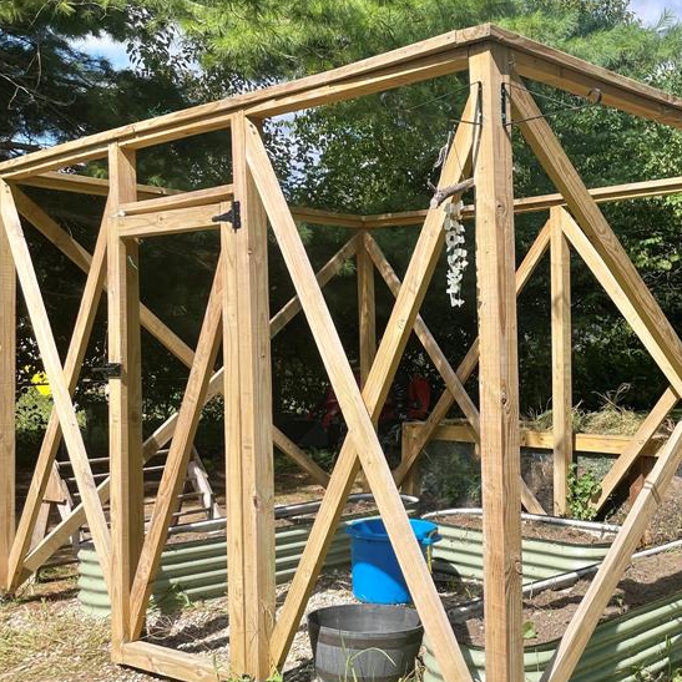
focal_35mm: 43
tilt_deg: -1.3
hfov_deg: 38.4
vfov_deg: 39.1
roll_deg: +0.8
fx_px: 958
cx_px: 486
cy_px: 374
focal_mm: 4.2
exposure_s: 1/2020
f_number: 1.6
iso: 32
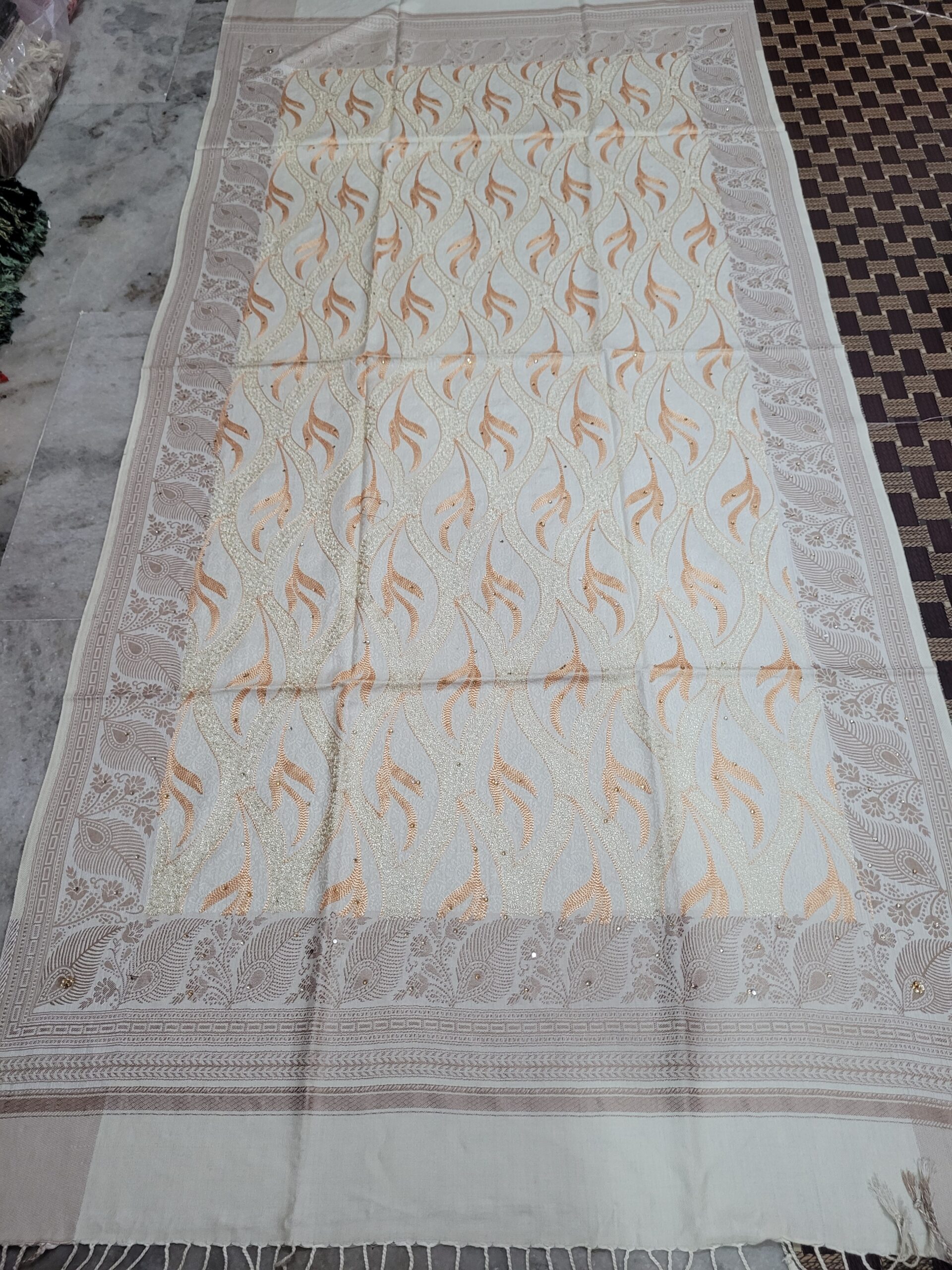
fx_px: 953
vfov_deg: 67.3
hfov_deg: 53.1
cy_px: 635
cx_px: 476
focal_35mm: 26
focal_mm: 5.4
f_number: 1.8
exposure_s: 1/50
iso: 250
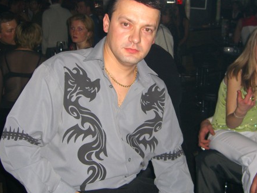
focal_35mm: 52
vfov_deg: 27.9
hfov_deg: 36.8
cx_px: 137
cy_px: 68
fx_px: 386
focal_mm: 7.9
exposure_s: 1/60
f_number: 2.8
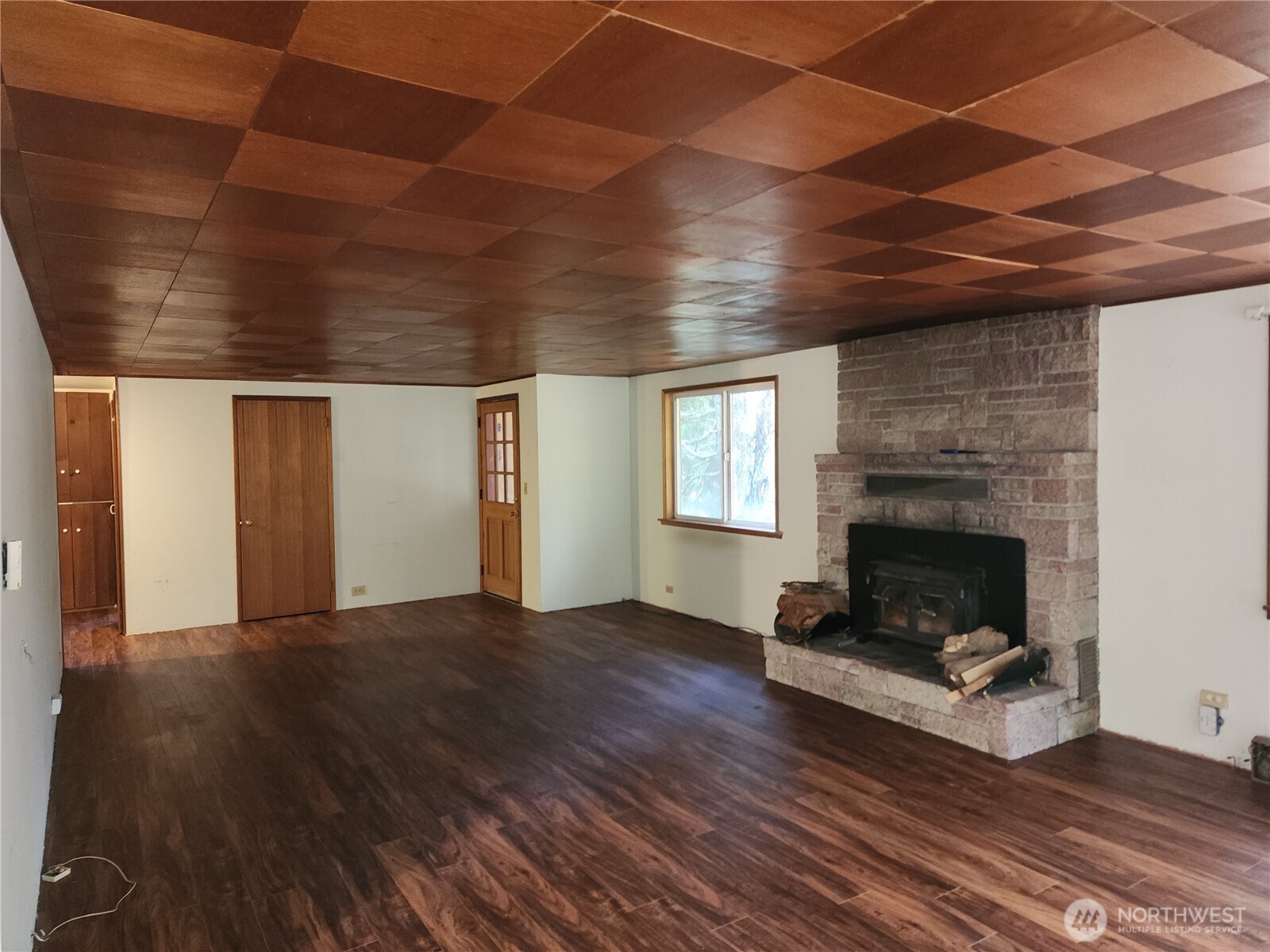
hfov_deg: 73.9
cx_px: 635
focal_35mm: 23
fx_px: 844
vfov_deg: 58.9
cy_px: 476
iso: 200
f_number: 1.8
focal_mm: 6.4
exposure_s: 1/9.99
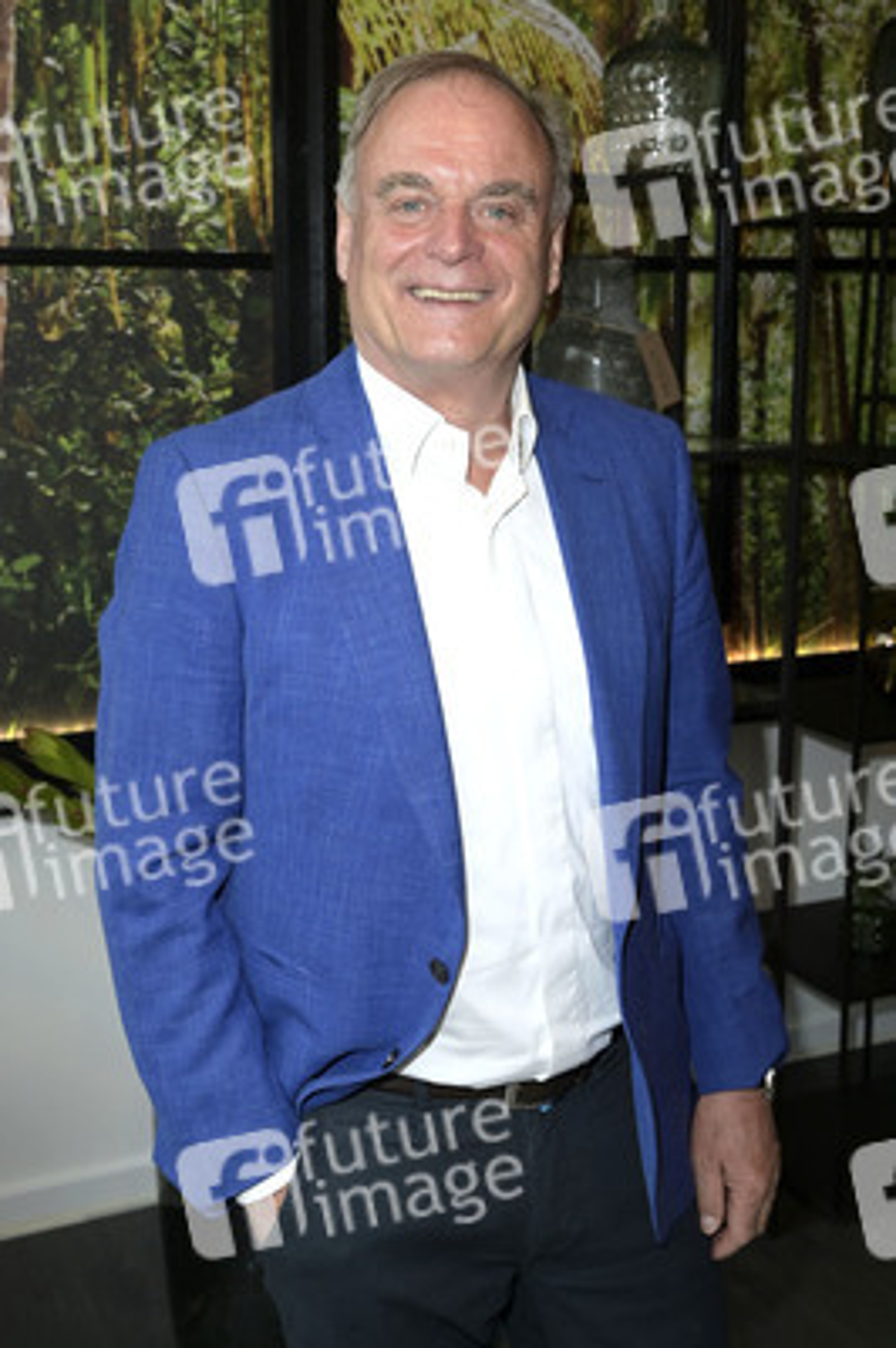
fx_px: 1421
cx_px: 448
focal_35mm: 38
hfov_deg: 35.0
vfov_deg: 50.7
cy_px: 674
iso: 800
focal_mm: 38
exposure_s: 1/160
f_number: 6.3
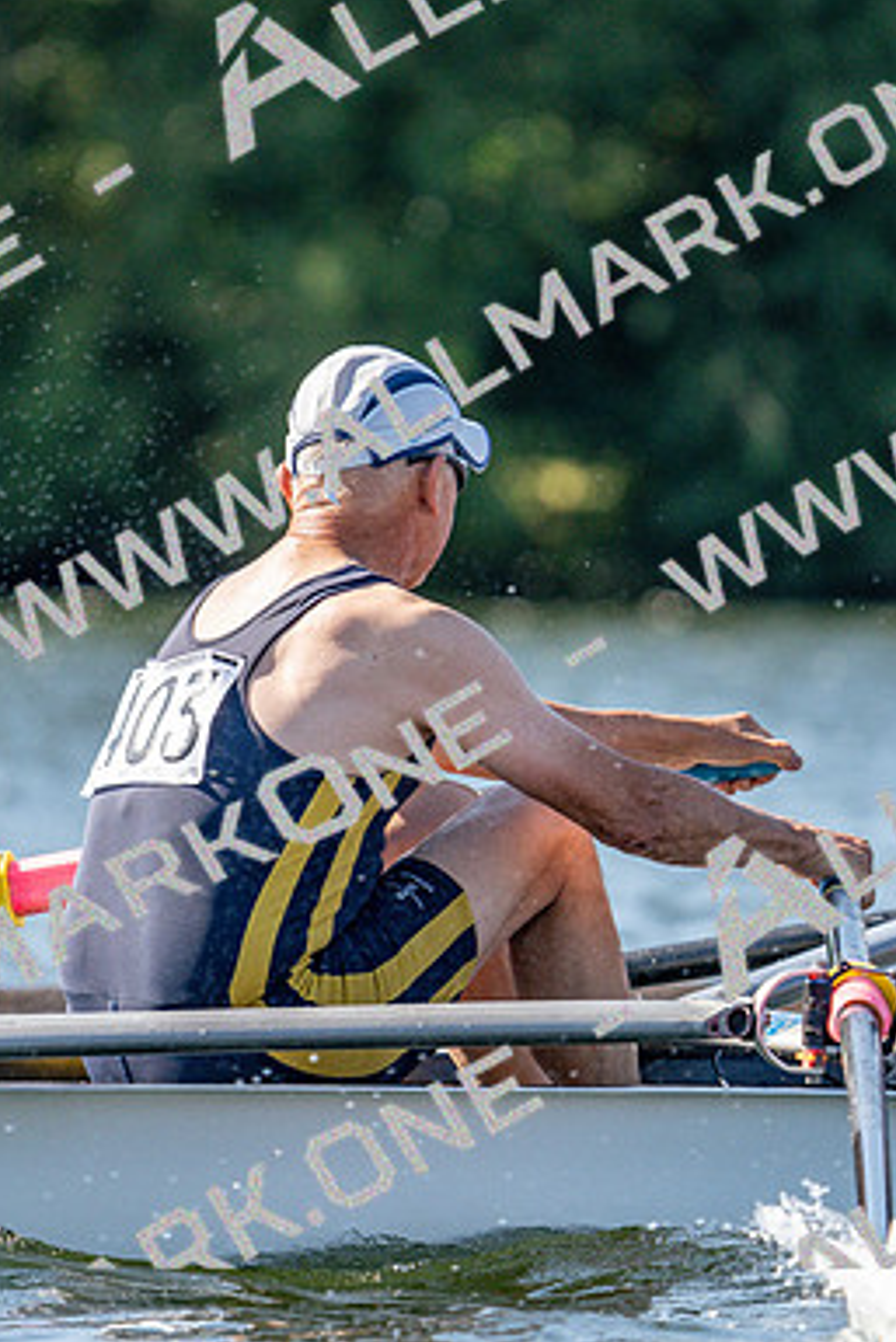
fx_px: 21483
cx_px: 408
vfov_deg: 3.6
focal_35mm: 576
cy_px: 671
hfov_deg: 2.4
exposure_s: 1/1600
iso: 640
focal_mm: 382
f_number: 6.3
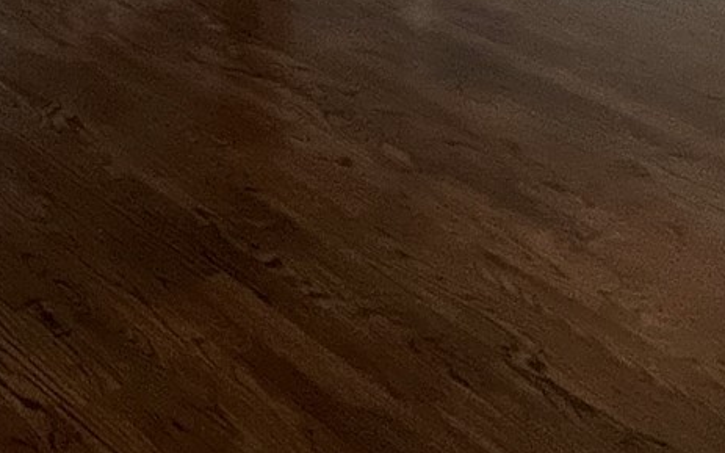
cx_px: -158
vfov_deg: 16.0
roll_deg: -0.6
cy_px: -484
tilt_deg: +2.1
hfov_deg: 28.8
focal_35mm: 61
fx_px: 1205
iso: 250
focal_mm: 1.57
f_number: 1.8
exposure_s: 1/60
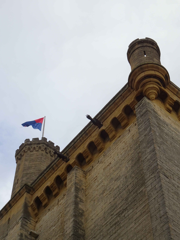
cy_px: 120
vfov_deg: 24.4
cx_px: 90
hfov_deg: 18.4
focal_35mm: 80
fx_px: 555
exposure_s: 1/320
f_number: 5
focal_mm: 13.69
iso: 80
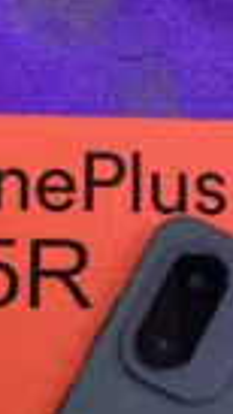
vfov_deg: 23.3
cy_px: 505
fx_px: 912
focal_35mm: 83
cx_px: -82
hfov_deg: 13.9
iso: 32
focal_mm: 4.25
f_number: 1.8
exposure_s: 1/100
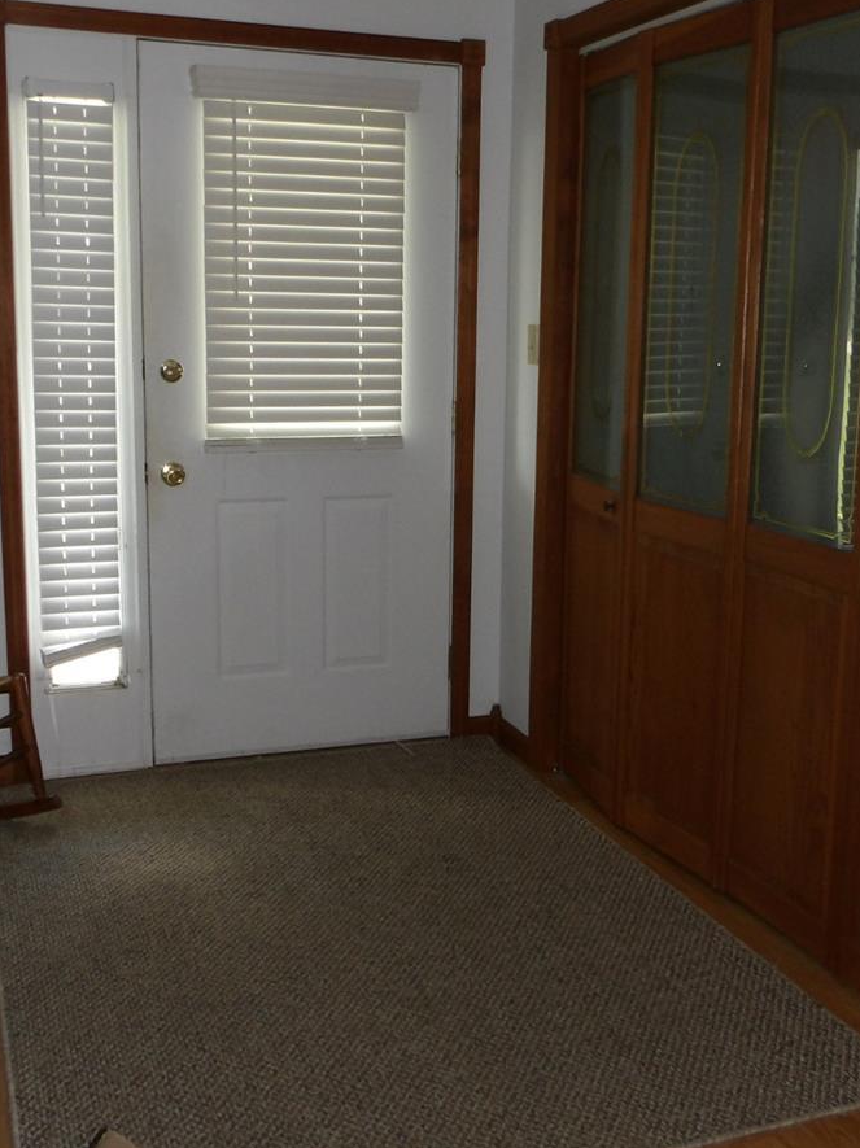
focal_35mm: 39
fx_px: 1293
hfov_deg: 36.8
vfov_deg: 47.9
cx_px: 478
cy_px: 571
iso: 200
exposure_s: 1/30
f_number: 4.1
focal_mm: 4.2
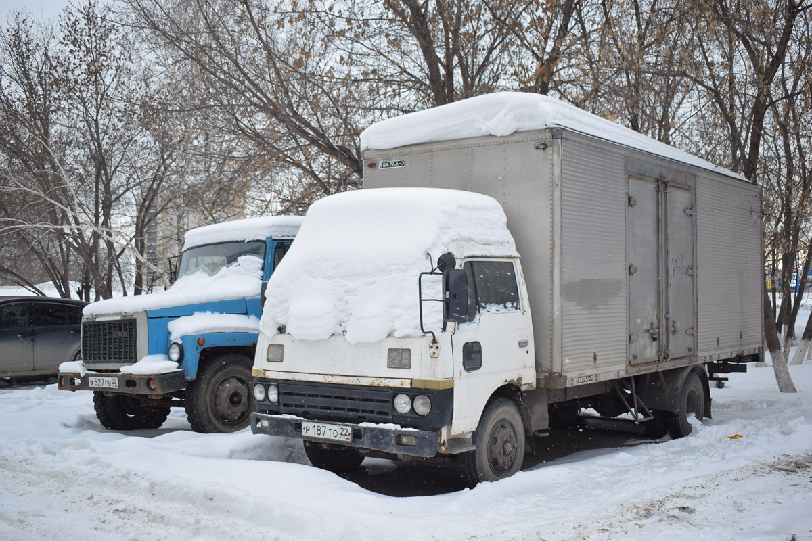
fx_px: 880
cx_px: 406
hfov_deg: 49.6
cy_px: 270
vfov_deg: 34.2
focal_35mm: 39
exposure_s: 1/640
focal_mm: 26
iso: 400
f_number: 5.6
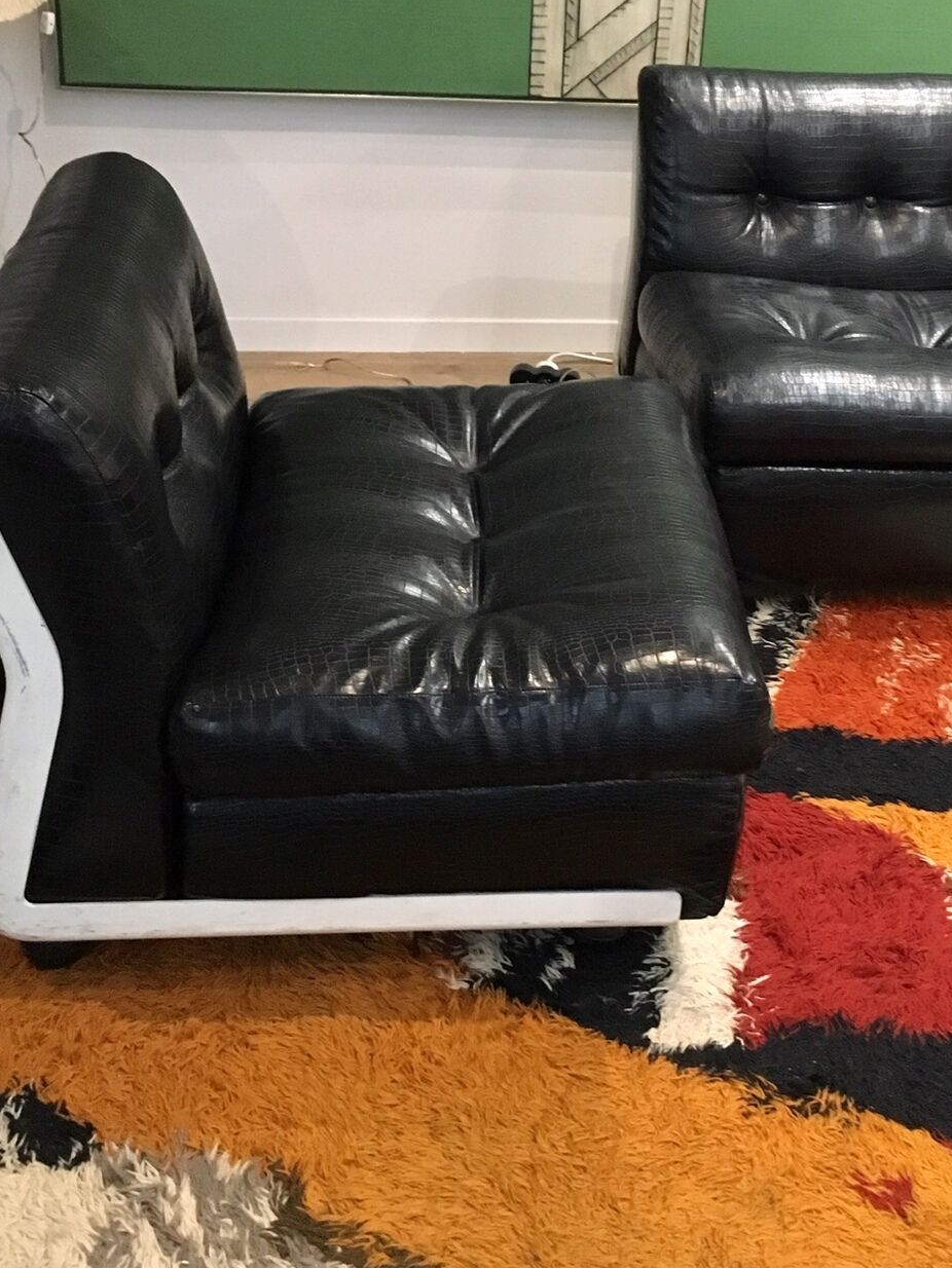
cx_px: 598
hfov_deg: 30.8
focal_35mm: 47
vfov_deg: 40.2
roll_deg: -5.0
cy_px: 479
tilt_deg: -23.1
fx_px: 1723
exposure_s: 1/17
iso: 250
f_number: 2.2
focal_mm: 4.15
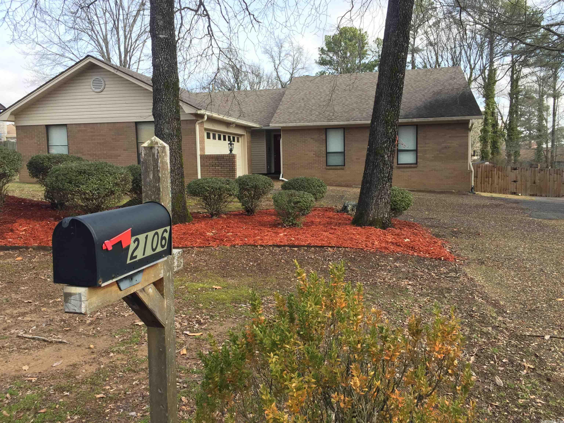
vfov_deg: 48.2
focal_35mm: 29
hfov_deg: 61.7
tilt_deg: -6.3
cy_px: 212
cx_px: 282
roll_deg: +1.3
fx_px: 472
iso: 32
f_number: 2.2
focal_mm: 4.15
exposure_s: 1/439
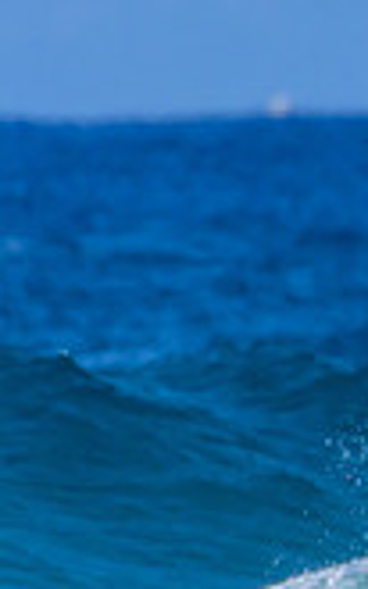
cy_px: 544
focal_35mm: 3583
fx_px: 57546
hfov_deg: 0.4
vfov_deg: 0.6
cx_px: 893
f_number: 11
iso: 720
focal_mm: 1000
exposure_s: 1/2000
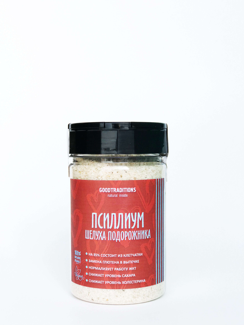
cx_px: 122
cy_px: 162
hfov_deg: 25.7
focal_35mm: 57
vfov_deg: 33.8
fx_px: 536
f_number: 2.8
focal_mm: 6.6
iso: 20
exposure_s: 1/577
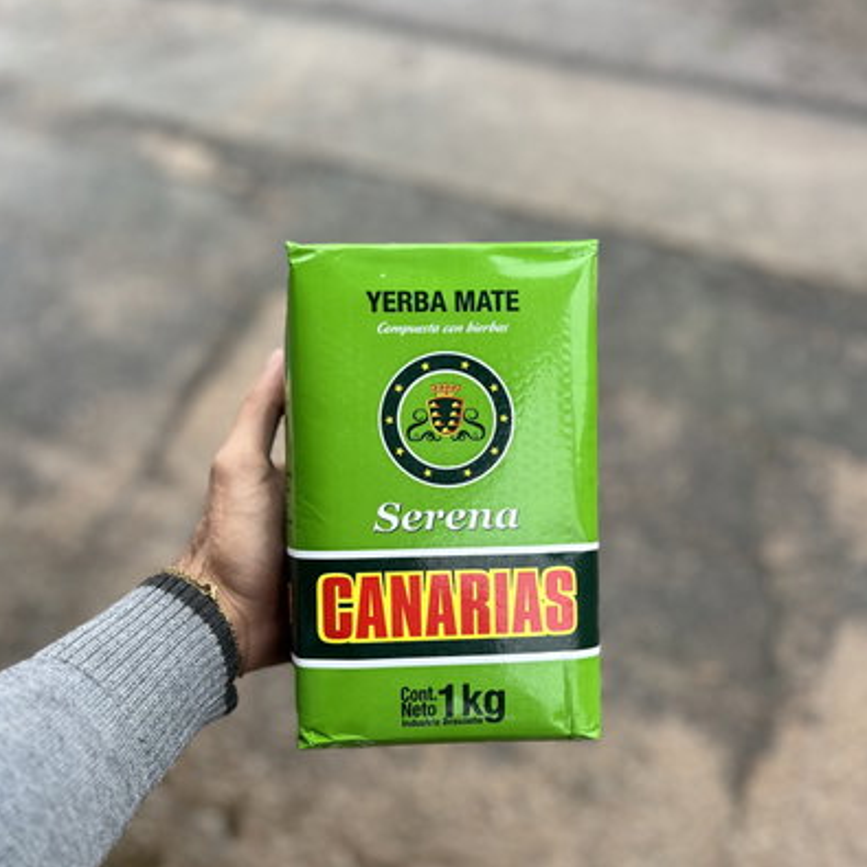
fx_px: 878
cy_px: 491
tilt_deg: -58.9
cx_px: 430
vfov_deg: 52.4
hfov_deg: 52.5
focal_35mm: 31
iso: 50
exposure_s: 1/513
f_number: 1.5
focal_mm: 5.7
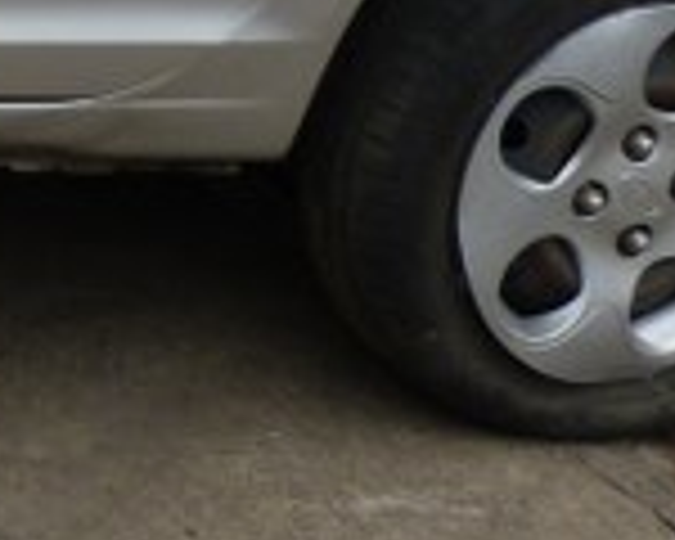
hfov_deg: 12.5
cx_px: -788
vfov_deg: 11.0
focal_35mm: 130
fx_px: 2597
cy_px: -459
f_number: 4
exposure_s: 1/200
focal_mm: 4.5
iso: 80
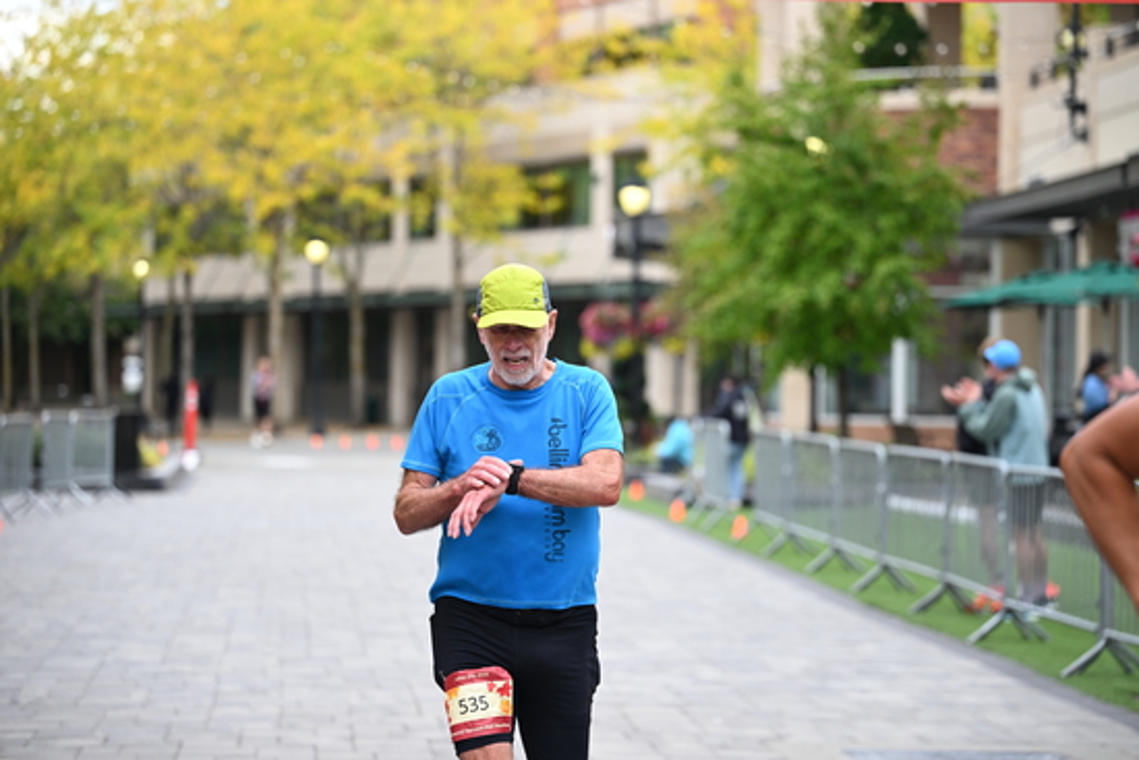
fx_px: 3259
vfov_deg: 13.3
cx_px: 570
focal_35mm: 103
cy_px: 380
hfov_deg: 19.8
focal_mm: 103
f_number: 2.8
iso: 640
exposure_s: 1/1600
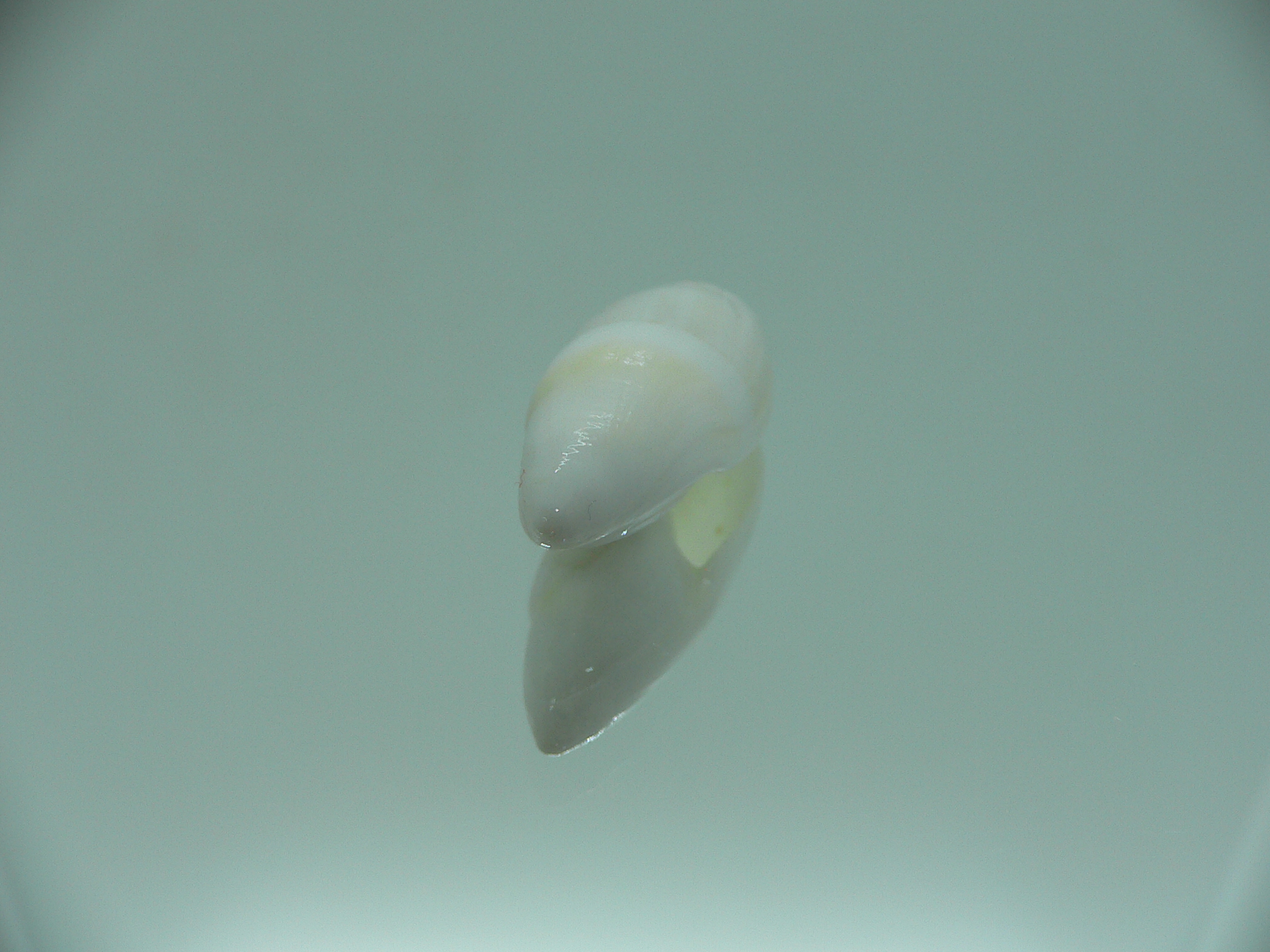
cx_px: 635
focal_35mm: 35
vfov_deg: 40.7
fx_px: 1284
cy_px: 476
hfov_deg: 52.6
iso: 80
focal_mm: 4.6
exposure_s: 1/80
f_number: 2.8
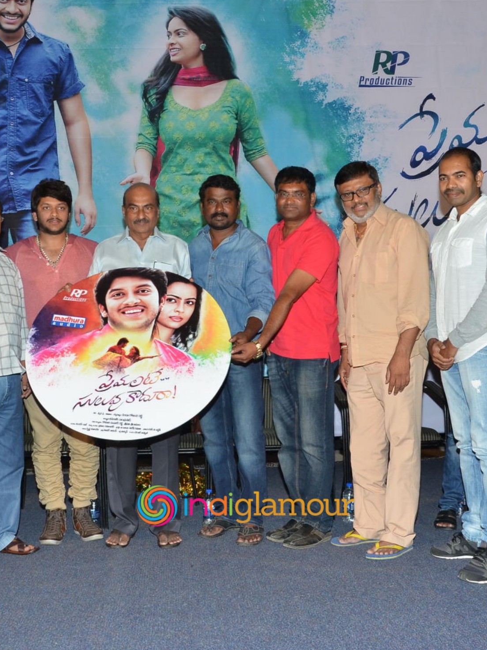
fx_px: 750
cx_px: 245
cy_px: 329
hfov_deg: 36.0
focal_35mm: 40
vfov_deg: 46.8
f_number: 5.6
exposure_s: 1/125
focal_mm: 18
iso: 800
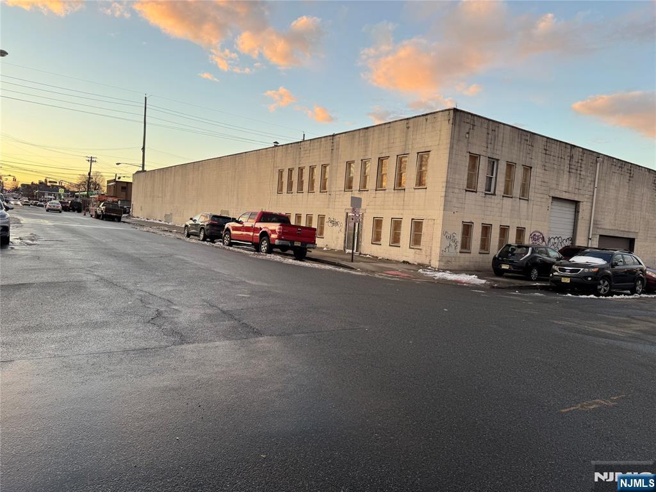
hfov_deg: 71.6
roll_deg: -3.9
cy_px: 246
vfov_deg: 56.8
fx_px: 455
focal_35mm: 24
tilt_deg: -3.1
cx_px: 328
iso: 64
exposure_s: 1/269
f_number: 1.78
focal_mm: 6.76
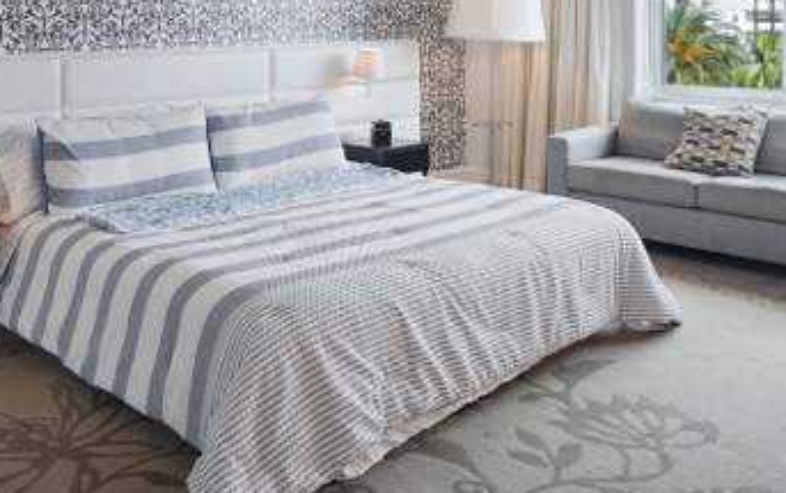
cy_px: 15
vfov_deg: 31.4
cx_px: 316
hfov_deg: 51.2
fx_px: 815
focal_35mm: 38
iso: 320
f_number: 4.5
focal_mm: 16
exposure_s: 1/160
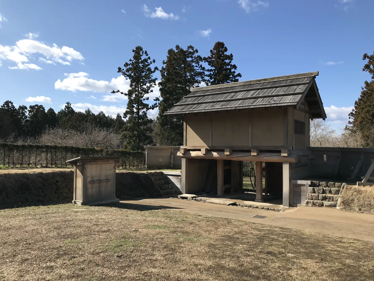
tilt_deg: +2.8
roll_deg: -0.7
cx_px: 187
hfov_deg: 63.4
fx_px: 303
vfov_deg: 49.7
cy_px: 140
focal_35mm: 28
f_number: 1.8
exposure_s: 1/2179
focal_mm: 3.99
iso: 20
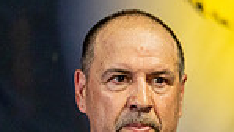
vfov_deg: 2.5
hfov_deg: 4.5
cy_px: 210
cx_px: 404
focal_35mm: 477
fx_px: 2961
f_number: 2
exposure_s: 1/640
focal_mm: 117
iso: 4000
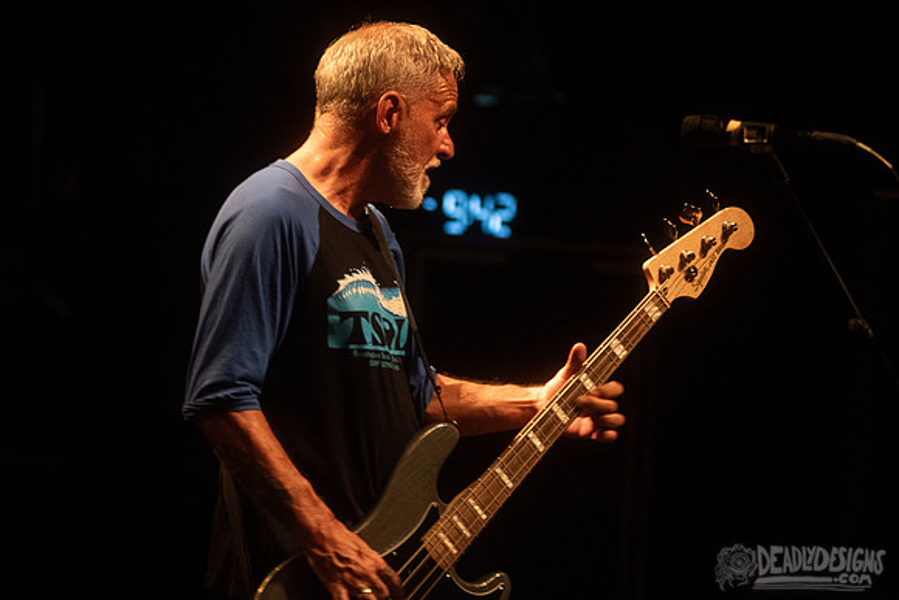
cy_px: 267
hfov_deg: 8.7
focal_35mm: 237
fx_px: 5915
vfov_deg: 5.8
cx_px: 367
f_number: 3.2
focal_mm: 200
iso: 3200
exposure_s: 1/125
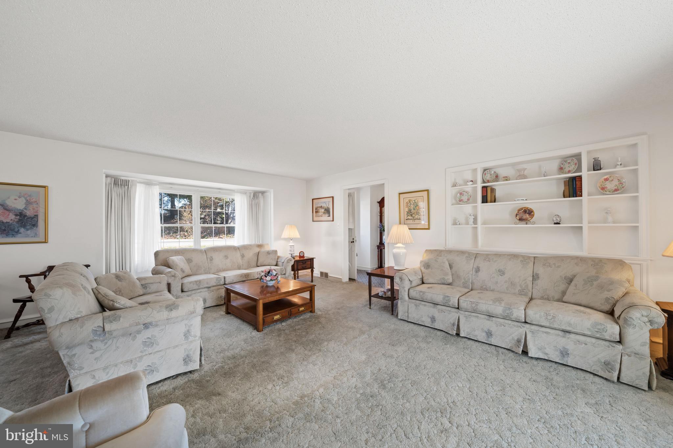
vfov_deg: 85.4
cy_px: 224
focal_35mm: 13
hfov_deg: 108.3
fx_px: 243
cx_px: 336
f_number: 8
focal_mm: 13
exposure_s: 1/15
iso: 500
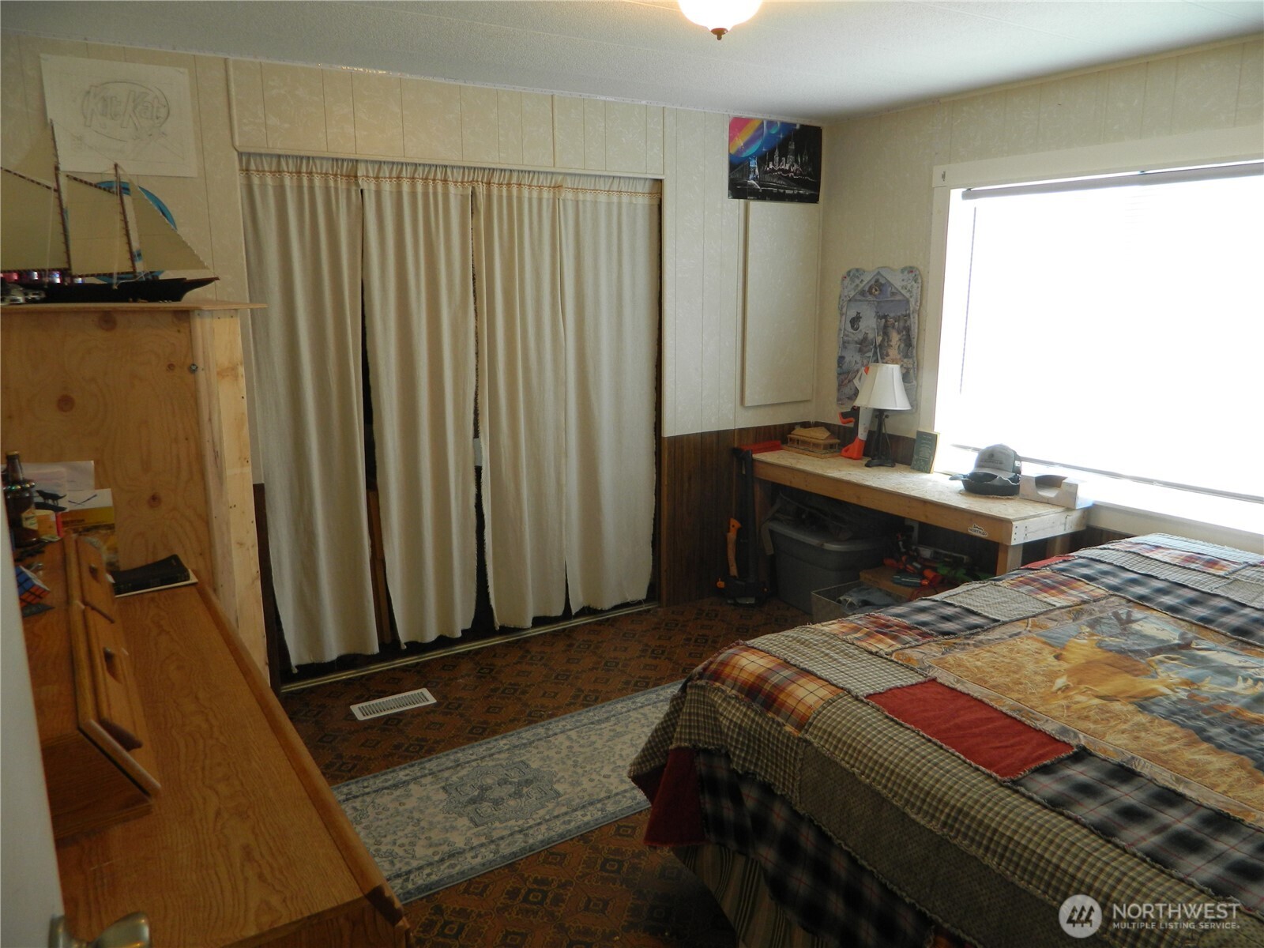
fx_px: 913
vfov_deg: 54.9
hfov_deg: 69.4
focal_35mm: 25
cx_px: 632
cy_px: 474
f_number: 3.1
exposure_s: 1/30
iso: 100
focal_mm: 4.5
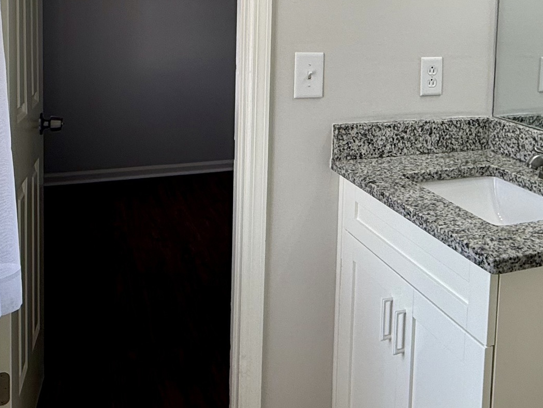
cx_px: 392
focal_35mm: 41
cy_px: 61
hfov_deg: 44.6
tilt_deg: -5.4
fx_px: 643
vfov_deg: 33.7
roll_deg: -2.3
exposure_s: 1/120
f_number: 2.2
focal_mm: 2.22
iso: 50
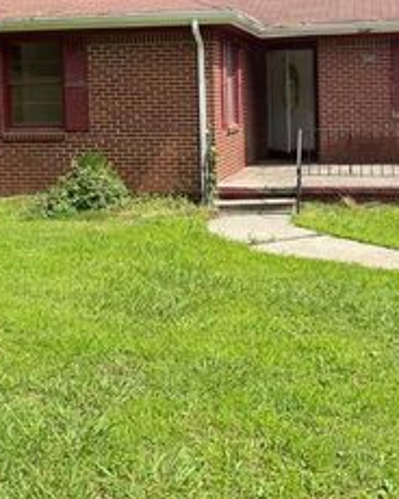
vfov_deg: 35.6
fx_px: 753
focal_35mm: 51
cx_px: 234
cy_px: 112
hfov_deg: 29.6
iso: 100
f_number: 1.78
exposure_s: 1/2525
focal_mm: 6.76
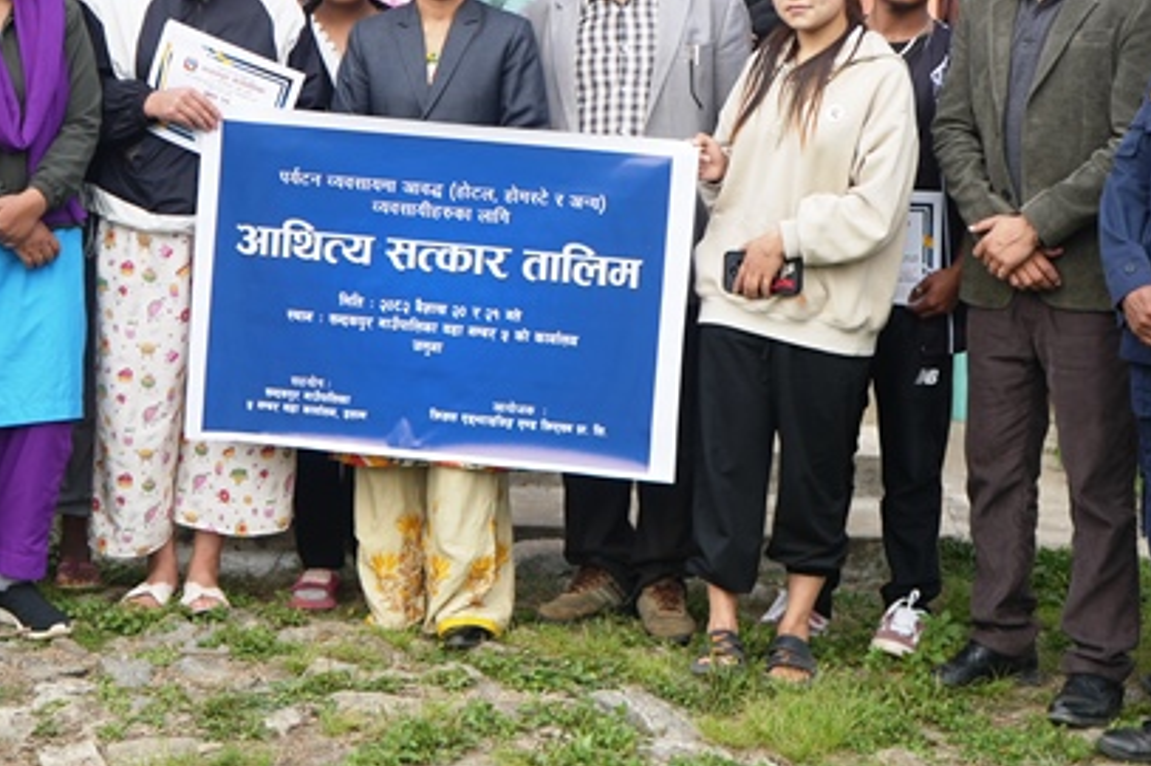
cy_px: 13
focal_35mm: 83
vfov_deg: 16.1
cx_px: 585
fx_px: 2652
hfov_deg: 24.5
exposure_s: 1/160
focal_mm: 33
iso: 100
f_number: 4
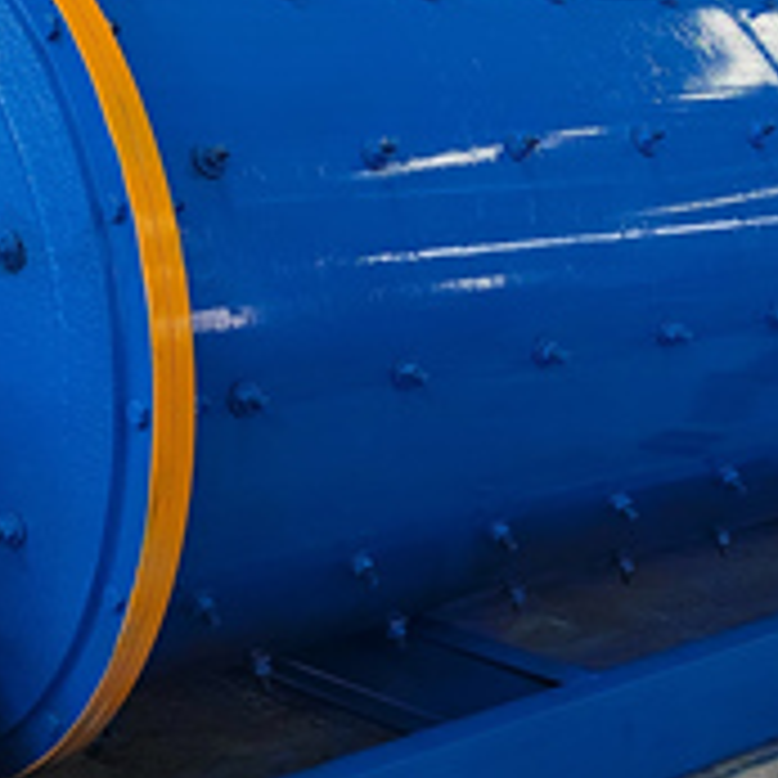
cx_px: 423
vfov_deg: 23.1
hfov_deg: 23.1
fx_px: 1907
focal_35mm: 75
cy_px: 382
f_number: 1.9
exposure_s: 1/100
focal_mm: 5.52
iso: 1006
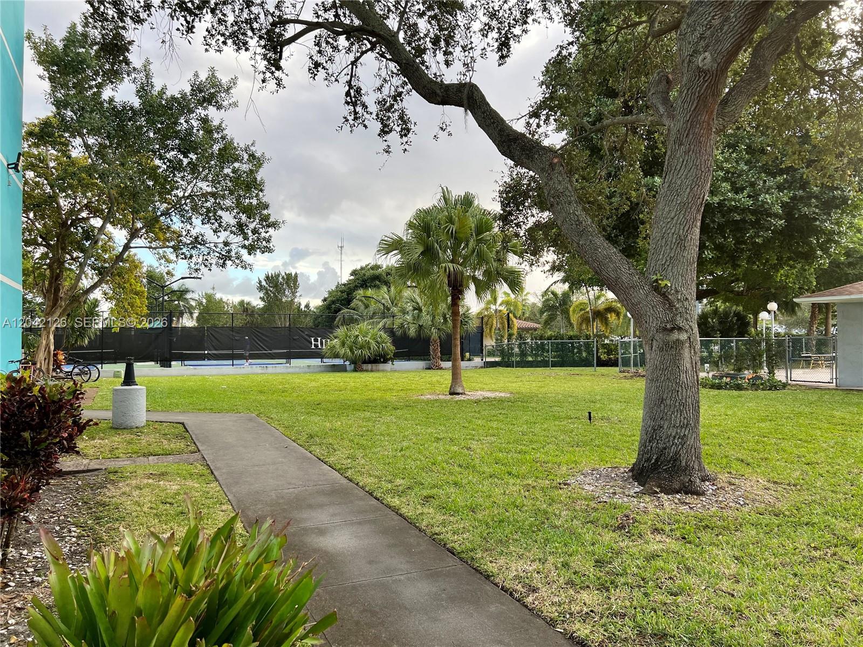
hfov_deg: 67.3
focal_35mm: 26
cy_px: 324
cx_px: 432
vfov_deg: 53.1
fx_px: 648
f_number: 1.5
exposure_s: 1/723
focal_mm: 5.7
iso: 50
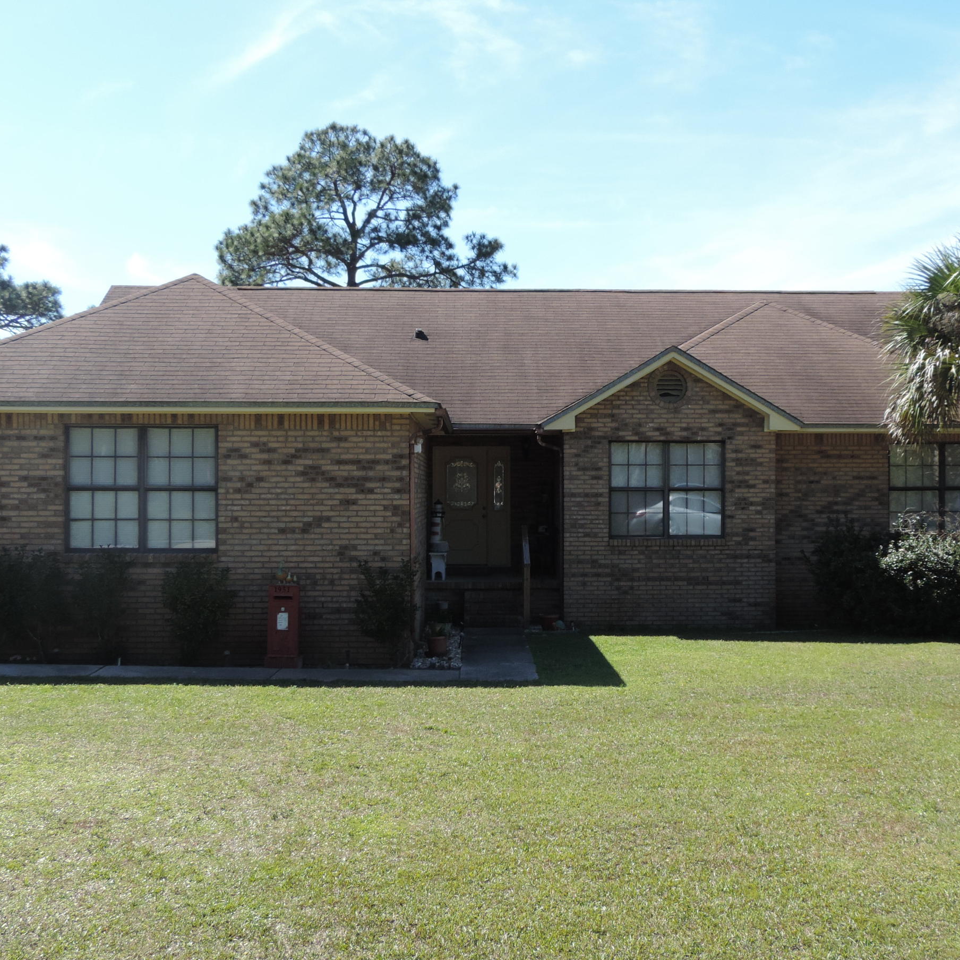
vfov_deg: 38.3
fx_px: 1381
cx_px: 554
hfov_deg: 38.3
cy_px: 483
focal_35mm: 44
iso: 80
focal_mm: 5.3
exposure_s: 1/500
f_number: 3.1
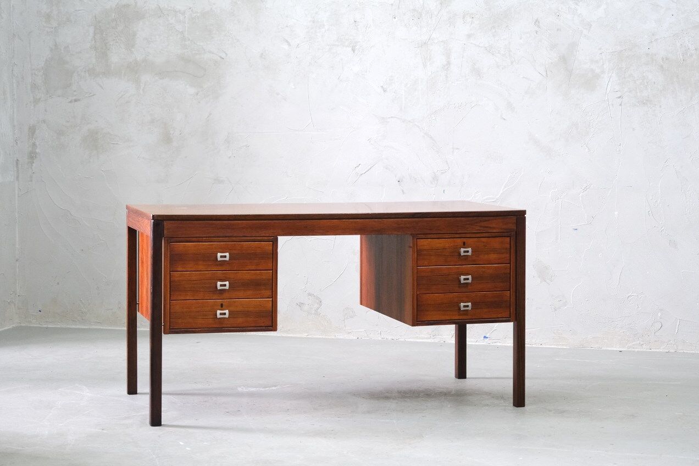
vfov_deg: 19.5
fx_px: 1359
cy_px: 233
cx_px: 350
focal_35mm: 70
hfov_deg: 28.8
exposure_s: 1/70
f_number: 4
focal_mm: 46.6
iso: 2500
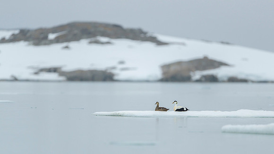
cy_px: 86
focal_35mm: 524
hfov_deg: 4.1
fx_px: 3805
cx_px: 137
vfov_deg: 2.3
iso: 800
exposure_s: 1/2500
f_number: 4
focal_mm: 500
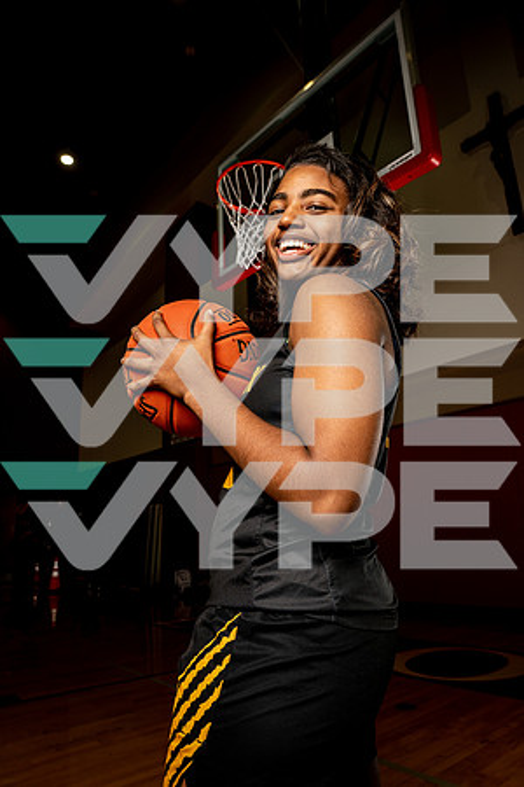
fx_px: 524
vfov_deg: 73.7
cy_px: 394
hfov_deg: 53.1
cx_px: 262
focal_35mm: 24
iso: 100
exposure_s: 1/250
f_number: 7.1
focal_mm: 24
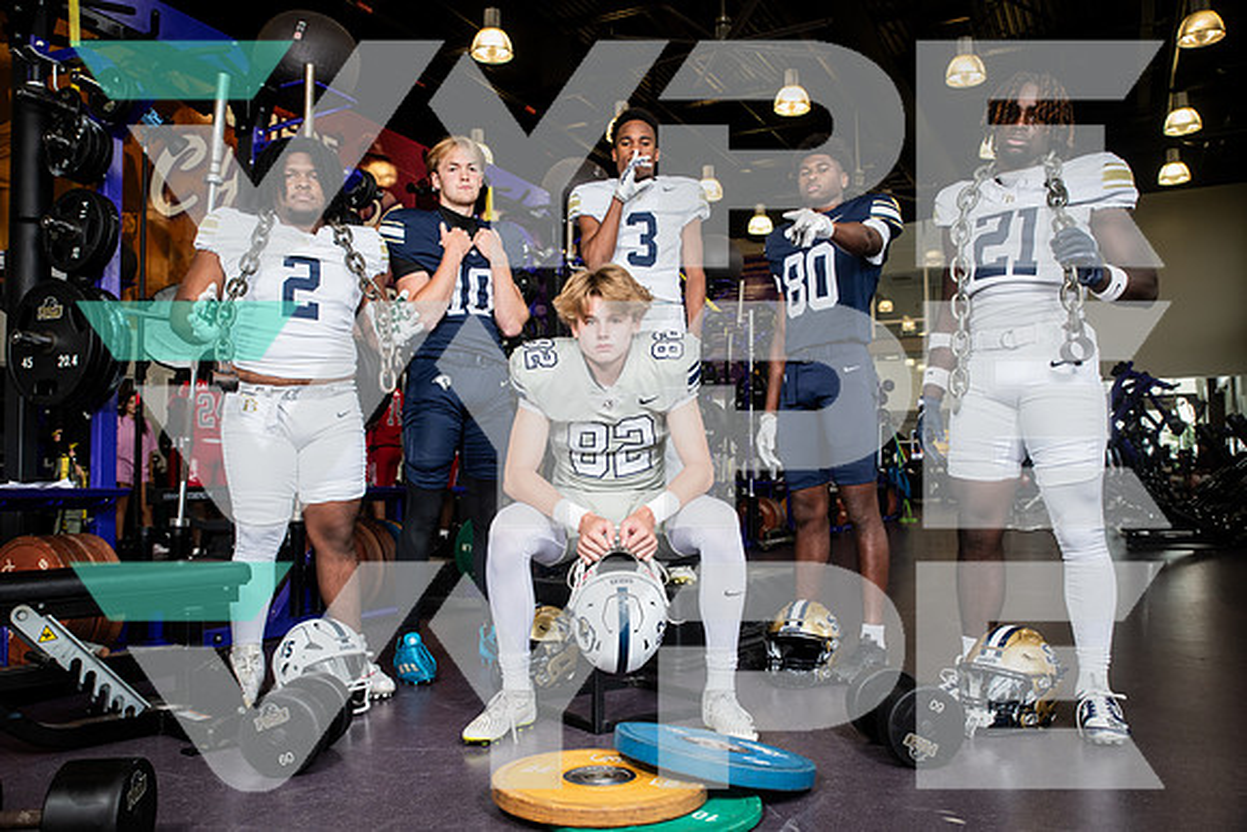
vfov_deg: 41.1
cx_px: 624
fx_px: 1109
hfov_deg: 58.7
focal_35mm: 32
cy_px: 416
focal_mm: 32
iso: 500
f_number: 5.6
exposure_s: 1/250
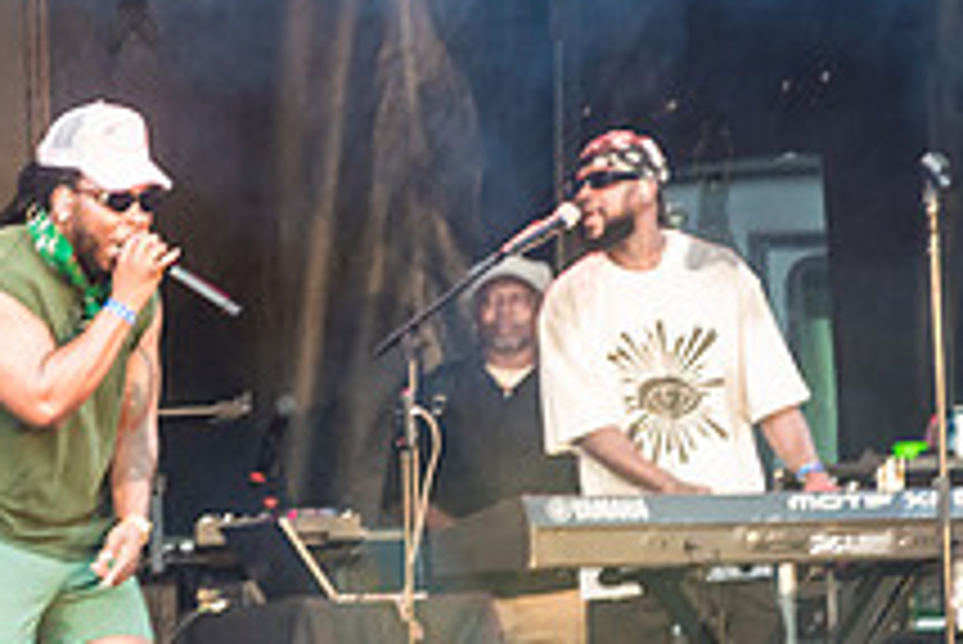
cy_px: 408
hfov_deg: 3.8
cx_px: 130
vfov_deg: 2.5
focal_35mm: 542
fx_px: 14508
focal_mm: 200
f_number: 4.5
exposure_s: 1/400
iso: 1600
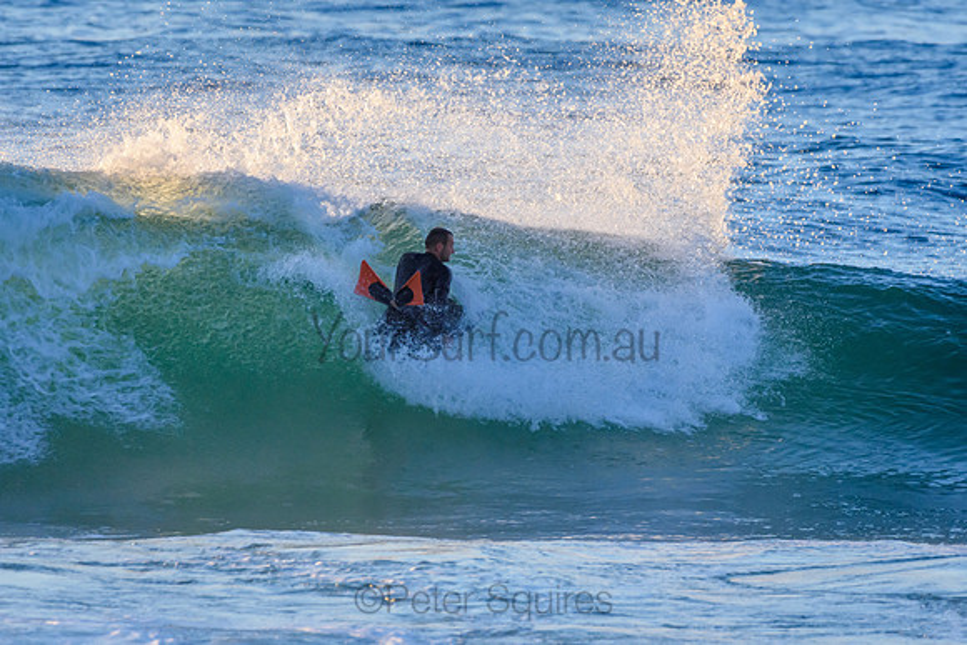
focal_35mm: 750
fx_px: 20150
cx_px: 484
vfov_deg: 1.8
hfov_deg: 2.7
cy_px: 322
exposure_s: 1/1600
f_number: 5.6
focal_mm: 500
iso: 1000
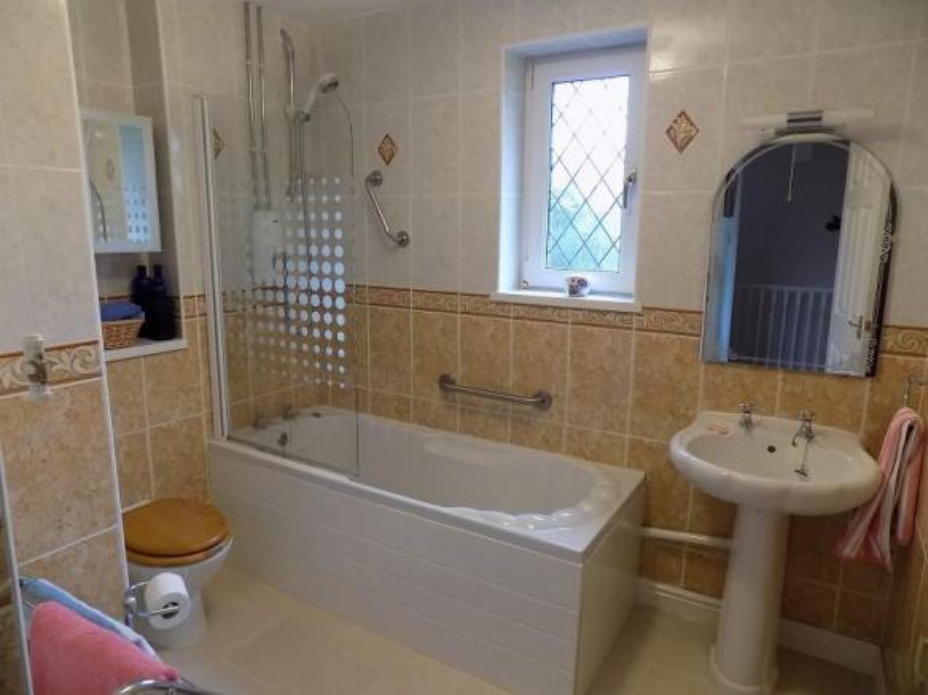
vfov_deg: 58.9
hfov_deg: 73.9
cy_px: 348
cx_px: 464
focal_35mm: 23
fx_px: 616
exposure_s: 1/30
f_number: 3.1
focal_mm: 4
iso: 180
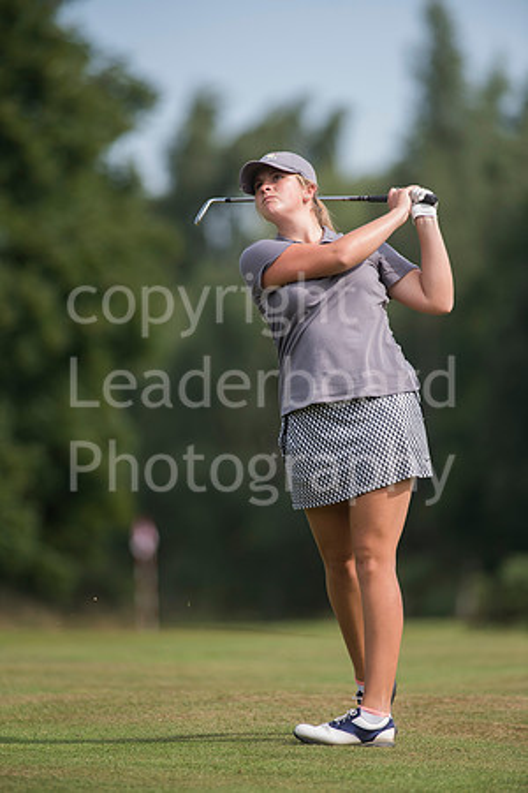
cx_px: 264
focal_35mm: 300
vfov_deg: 6.9
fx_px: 6599
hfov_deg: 4.6
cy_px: 396
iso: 500
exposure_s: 1/2500
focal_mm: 300
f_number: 4.5
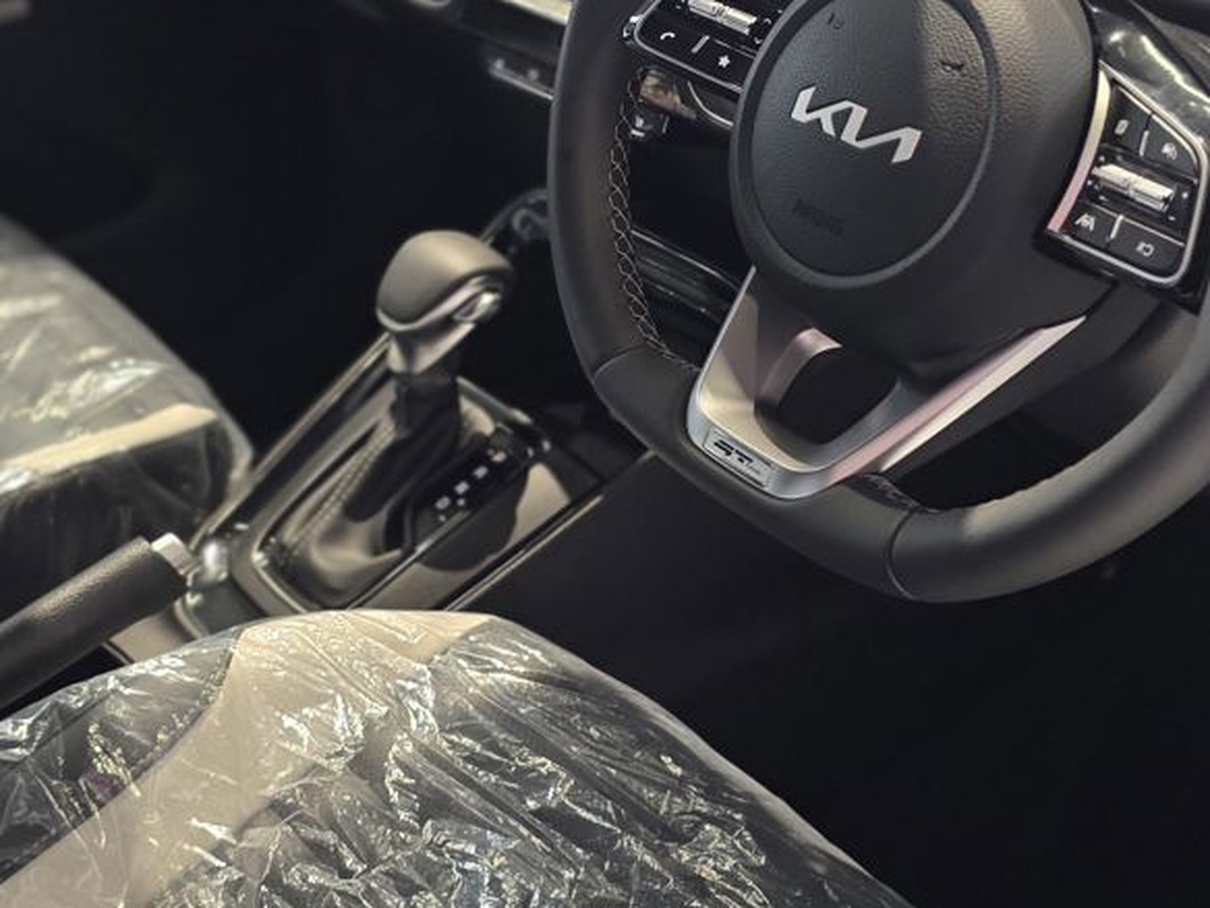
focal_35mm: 63
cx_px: 580
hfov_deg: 30.7
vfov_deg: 23.0
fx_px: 2202
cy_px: 209
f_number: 1.7
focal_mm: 6.3
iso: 500
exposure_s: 1/100
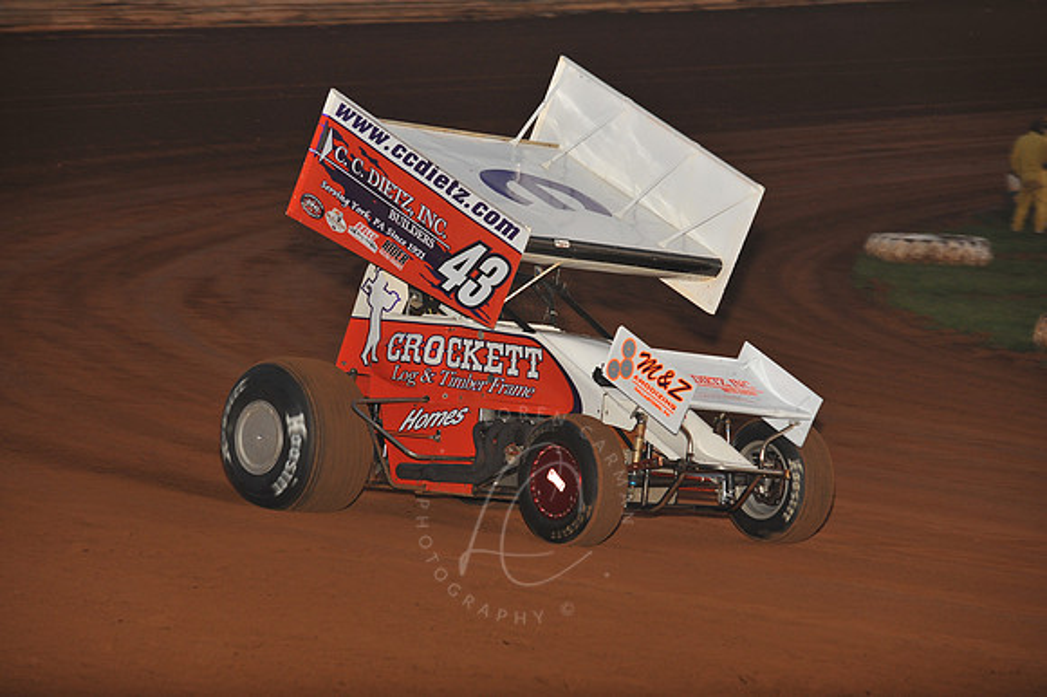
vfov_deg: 8.8
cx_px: 524
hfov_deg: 13.3
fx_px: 4505
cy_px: 348
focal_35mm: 155
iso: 800
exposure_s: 1/320
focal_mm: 155
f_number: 6.3
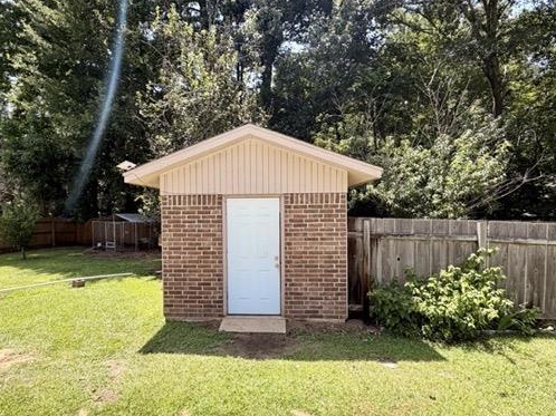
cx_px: 260
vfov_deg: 71.5
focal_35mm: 18
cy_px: 219
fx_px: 289
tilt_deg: -1.6
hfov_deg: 87.7
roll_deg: +0.7
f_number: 2.2
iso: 50
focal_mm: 2.22
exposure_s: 1/502
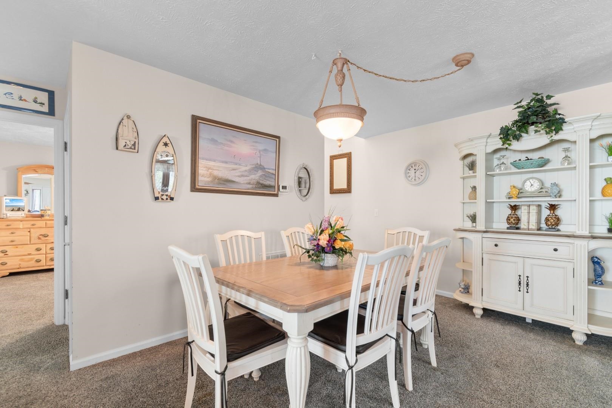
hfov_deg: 100.4
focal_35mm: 15
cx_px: 306
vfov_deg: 77.3
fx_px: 255
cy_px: 204
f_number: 4.5
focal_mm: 10
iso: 100
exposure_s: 1/2
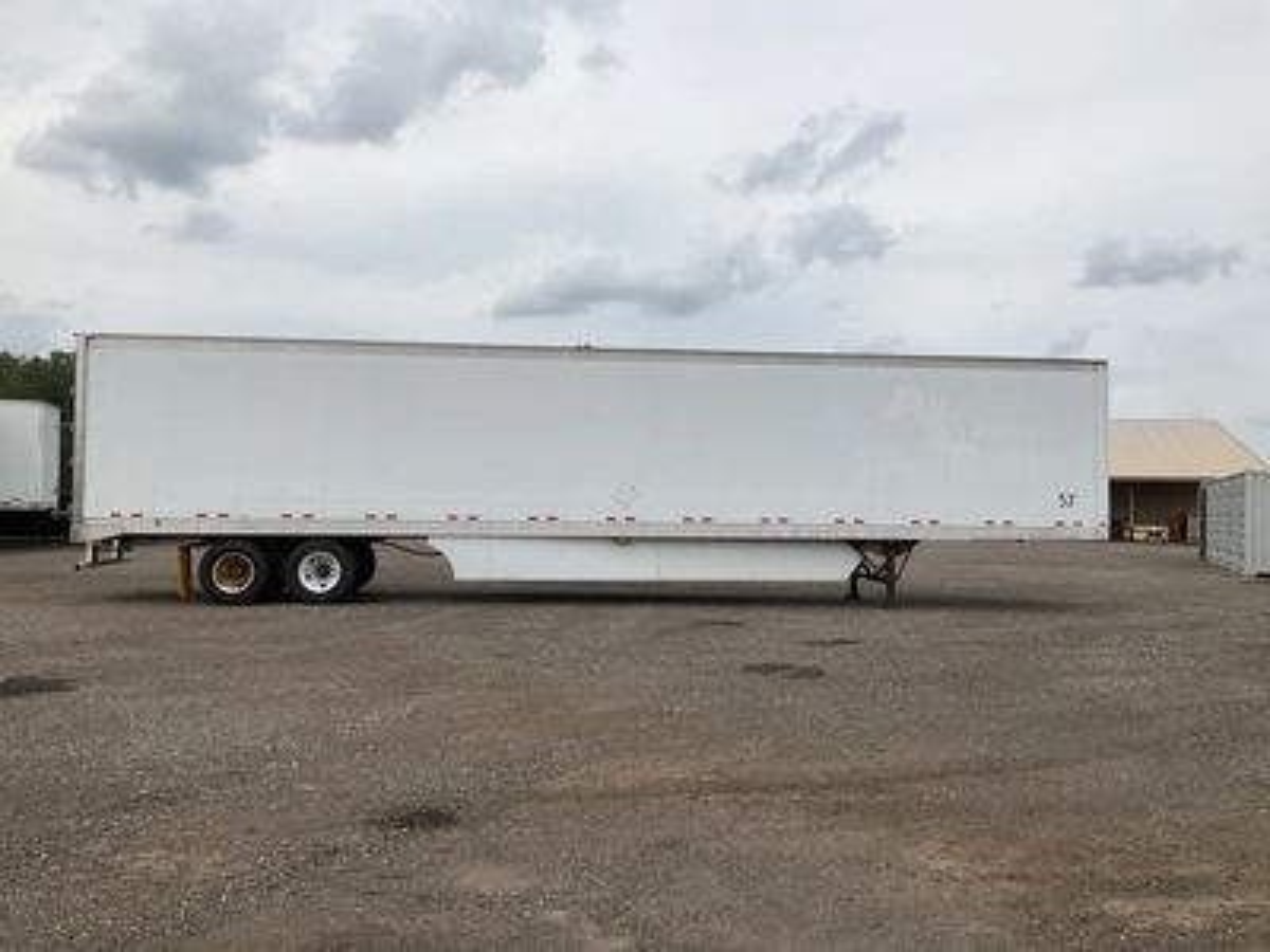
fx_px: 1064
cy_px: 476
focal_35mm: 29
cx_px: 635
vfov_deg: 48.2
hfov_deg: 61.7
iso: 25
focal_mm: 3
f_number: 1.8
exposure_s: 1/2538
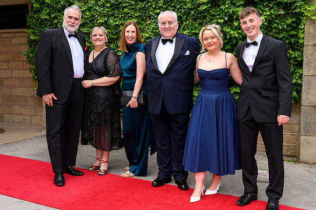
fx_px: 342
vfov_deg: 34.2
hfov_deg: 49.6
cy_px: 94
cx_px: 162
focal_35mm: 39
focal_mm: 31
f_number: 6.3
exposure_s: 1/125
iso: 280
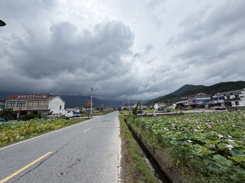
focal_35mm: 14
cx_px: 122
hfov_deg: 102.1
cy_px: 92
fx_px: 99
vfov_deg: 85.7
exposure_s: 1/1235
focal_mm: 2.22
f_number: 2.2
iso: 25
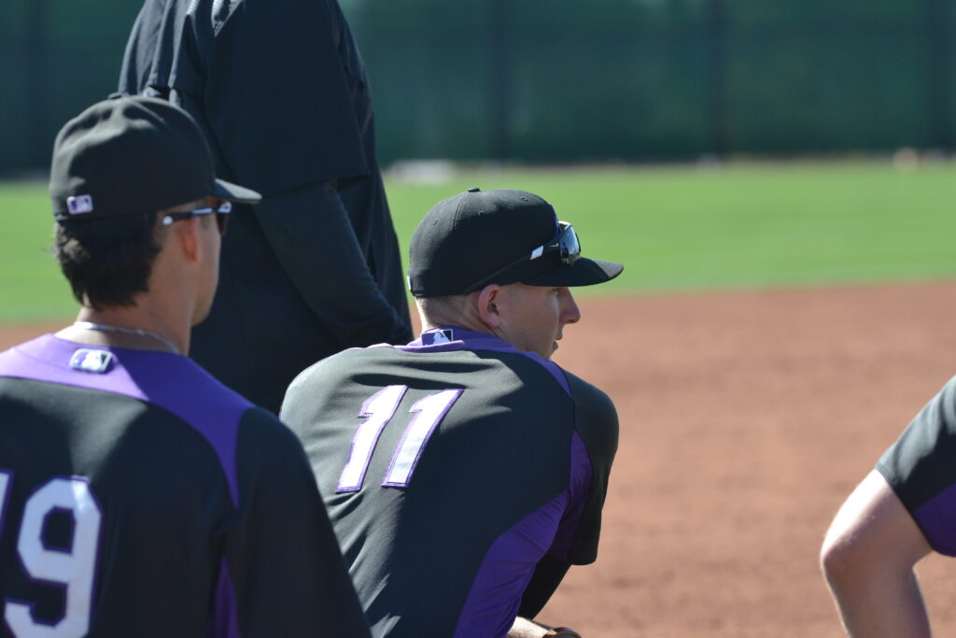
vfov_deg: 4.4
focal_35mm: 315
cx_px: 478
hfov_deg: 6.5
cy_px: 319
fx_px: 8366
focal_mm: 210
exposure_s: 1/800
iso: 400
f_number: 5.6
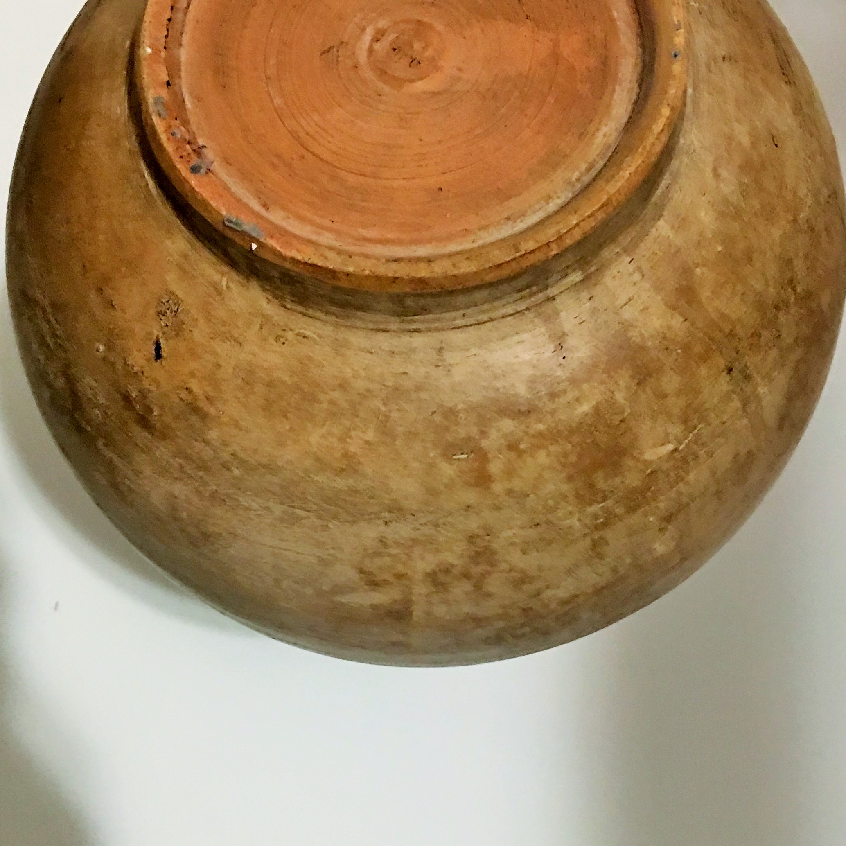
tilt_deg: -69.0
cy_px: 513
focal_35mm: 35
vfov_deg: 46.9
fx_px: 968
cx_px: 428
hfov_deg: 47.2
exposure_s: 1/4
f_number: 2.2
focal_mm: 4.15
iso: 50
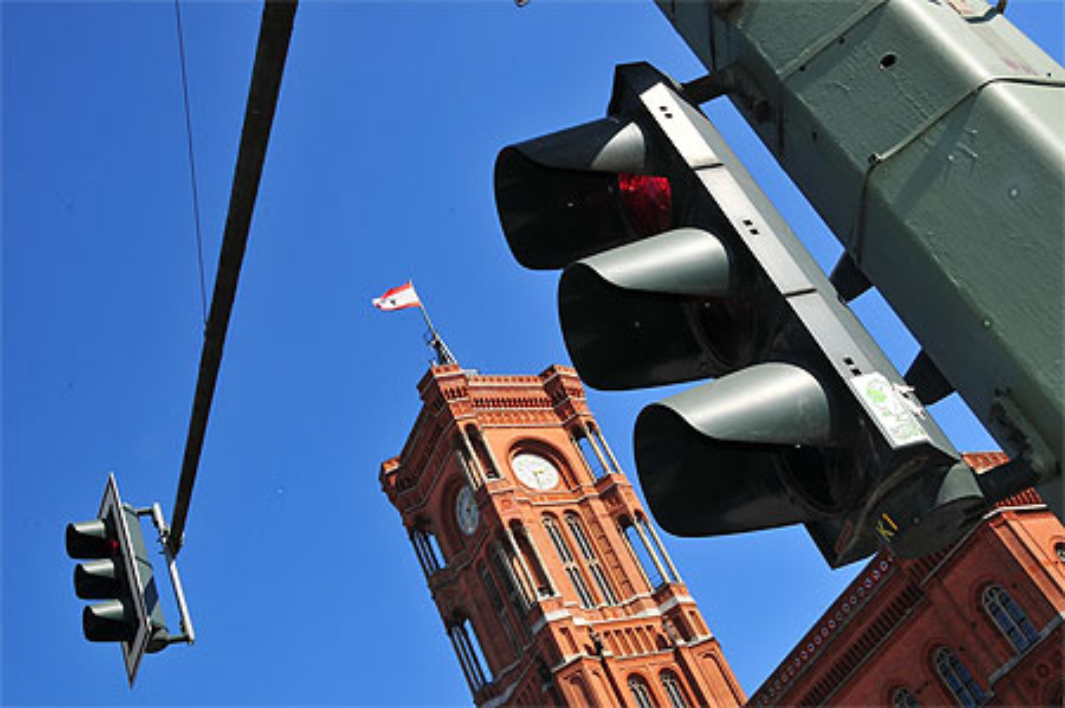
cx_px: 532
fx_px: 1197
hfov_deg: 48.0
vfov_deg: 32.9
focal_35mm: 40
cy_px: 354
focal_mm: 27
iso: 220
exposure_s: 1/60
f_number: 27
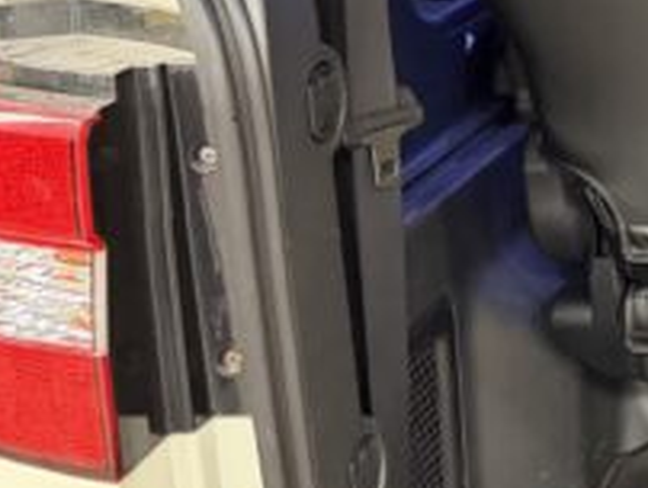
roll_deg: +0.8
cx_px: 1197
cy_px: -42
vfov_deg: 15.2
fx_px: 1780
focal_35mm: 95
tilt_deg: -10.3
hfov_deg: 16.8
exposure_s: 1/50
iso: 640
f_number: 1.78
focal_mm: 6.76
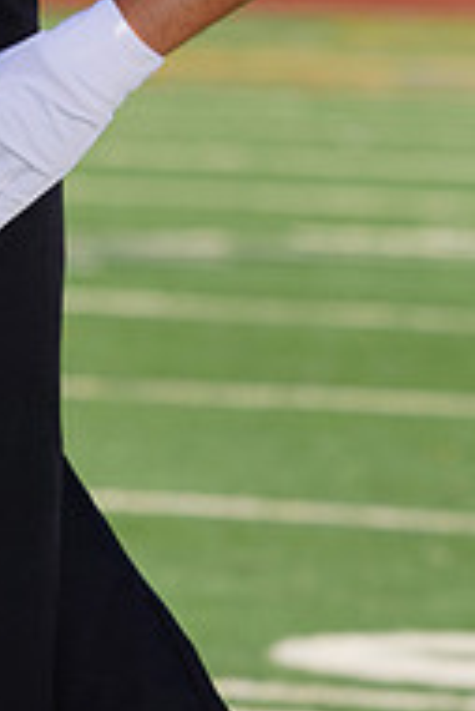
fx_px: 14144
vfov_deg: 2.9
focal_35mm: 716
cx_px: -114
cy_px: -341
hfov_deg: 1.9
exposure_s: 1/250
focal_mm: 235
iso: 100
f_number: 9
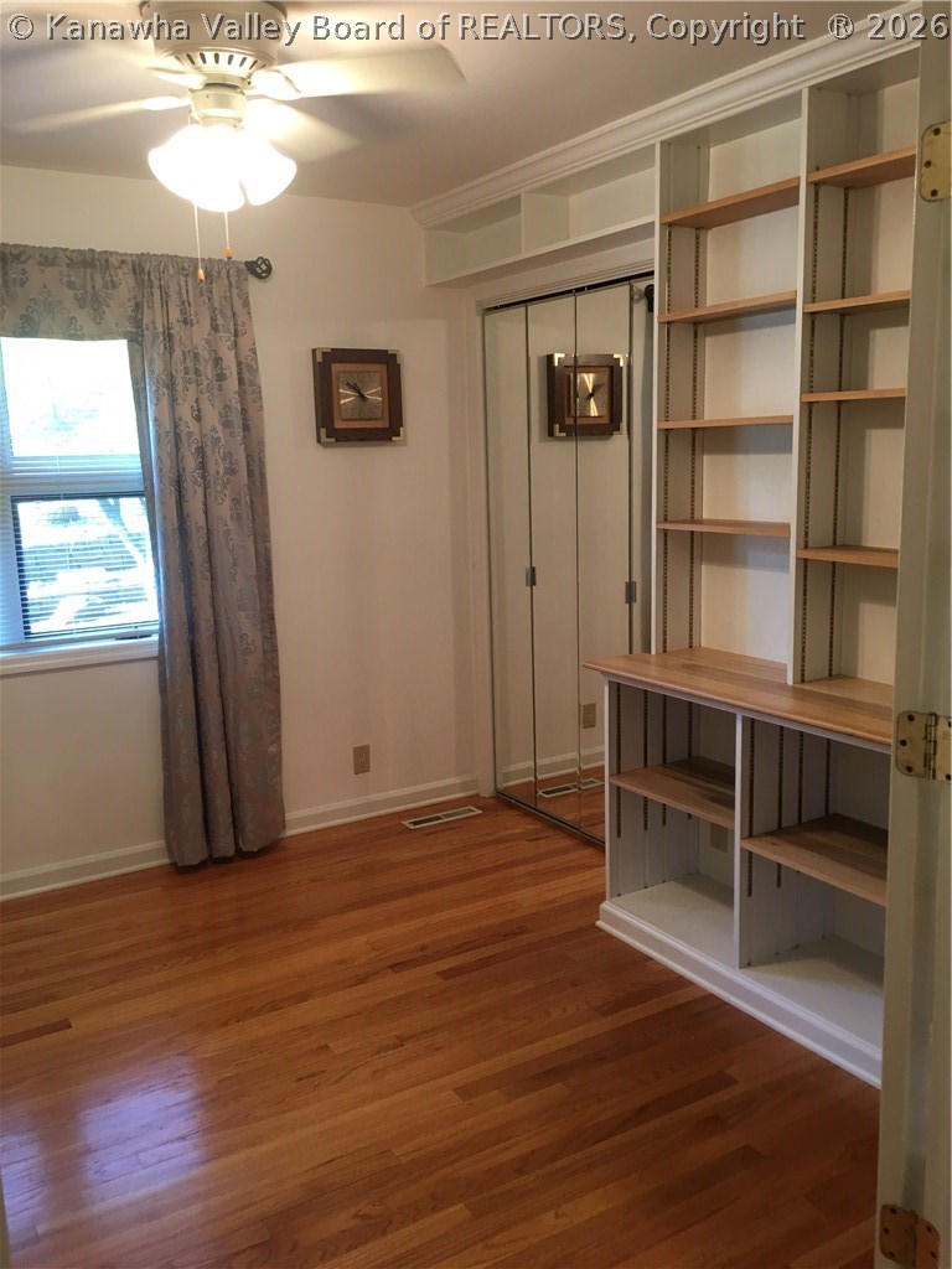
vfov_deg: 61.7
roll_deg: +2.4
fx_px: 1063
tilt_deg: -8.1
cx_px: 476
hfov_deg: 48.2
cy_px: 634
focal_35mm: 29
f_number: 2.2
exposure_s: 1/17
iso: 50
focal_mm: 4.15
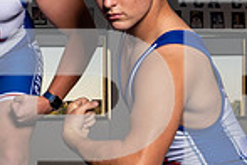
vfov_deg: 14.4
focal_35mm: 95
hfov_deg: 20.1
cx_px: -50
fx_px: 652
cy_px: 119
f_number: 8
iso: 200
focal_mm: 24
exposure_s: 1/250
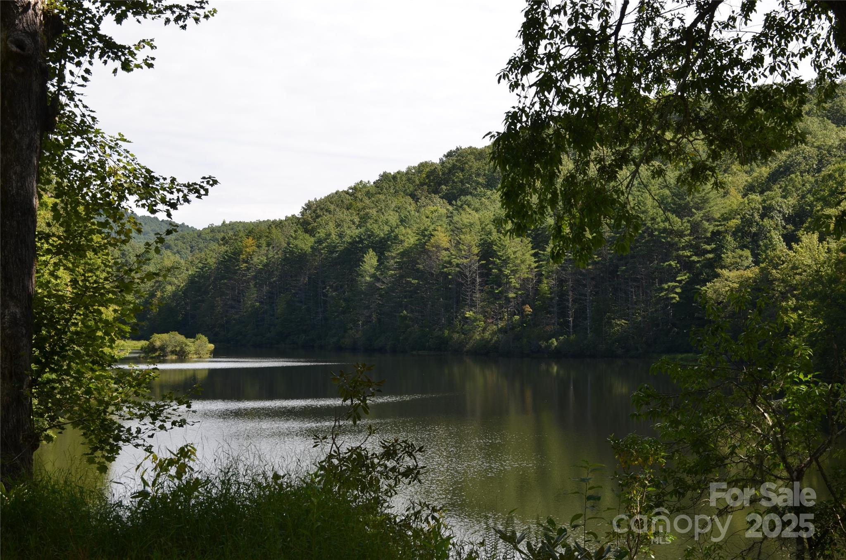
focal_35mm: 51
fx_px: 1196
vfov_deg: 26.4
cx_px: 423
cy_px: 280
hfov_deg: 39.0
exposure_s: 1/250
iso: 100
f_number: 6.3
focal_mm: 34
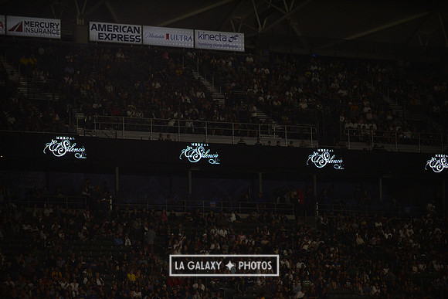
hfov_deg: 11.4
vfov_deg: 7.6
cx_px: 224
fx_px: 2240
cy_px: 150
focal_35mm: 180
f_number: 2.8
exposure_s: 1/3200
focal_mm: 180
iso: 1600
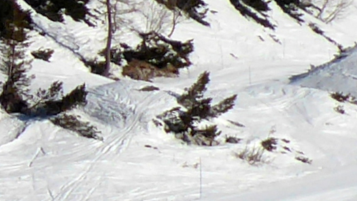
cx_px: -500
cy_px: -179
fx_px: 3066
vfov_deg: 3.7
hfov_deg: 6.4
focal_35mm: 324
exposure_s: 1/2000
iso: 80
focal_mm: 6.7
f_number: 4
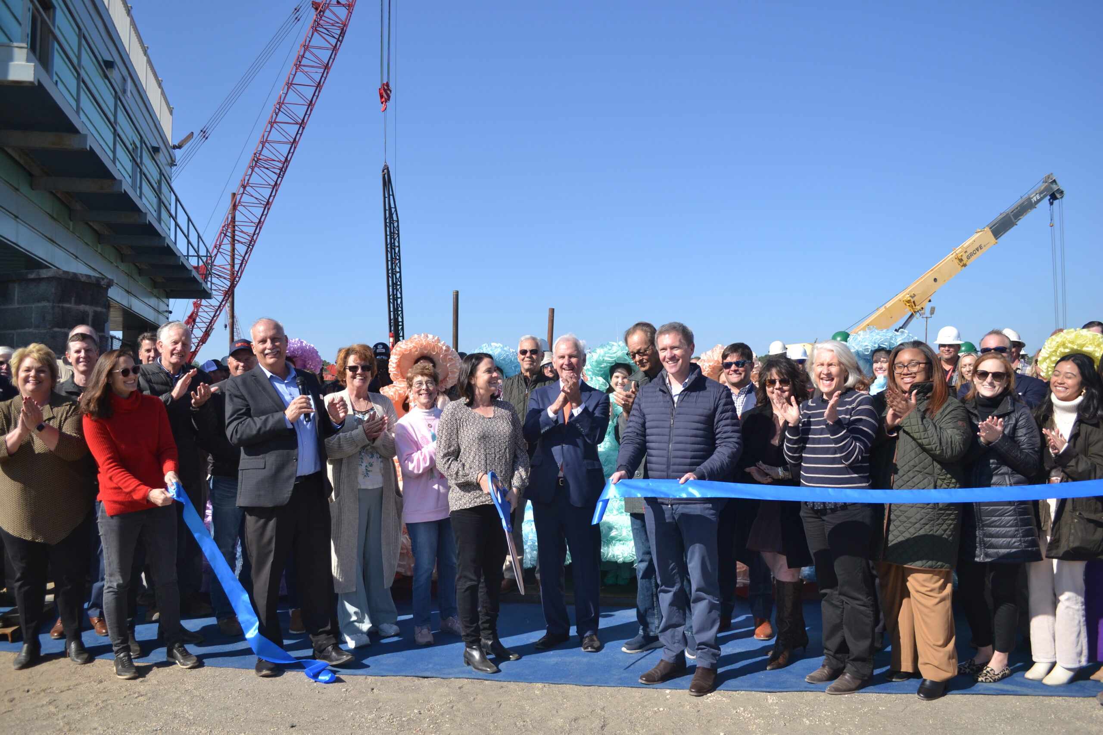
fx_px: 827
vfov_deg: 47.9
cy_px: 368
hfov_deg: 67.4
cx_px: 552
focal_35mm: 27
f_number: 3.5
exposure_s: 1/1600
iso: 200
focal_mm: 18
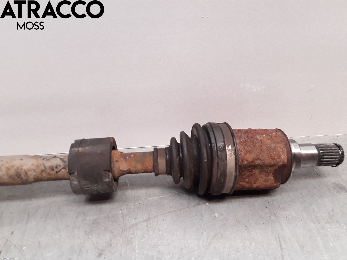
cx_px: 174
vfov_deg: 49.7
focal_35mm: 28
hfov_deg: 63.4
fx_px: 281
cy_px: 130
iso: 50
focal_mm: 2.91
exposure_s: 1/50
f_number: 1.9
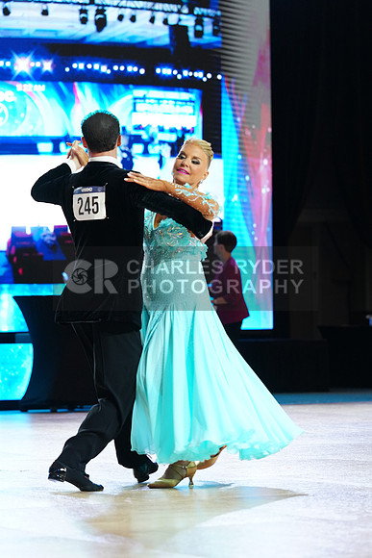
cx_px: 186
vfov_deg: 13.9
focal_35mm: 148
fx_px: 2292
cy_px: 279
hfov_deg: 9.3
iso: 2500
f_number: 4
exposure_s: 1/250
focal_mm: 148
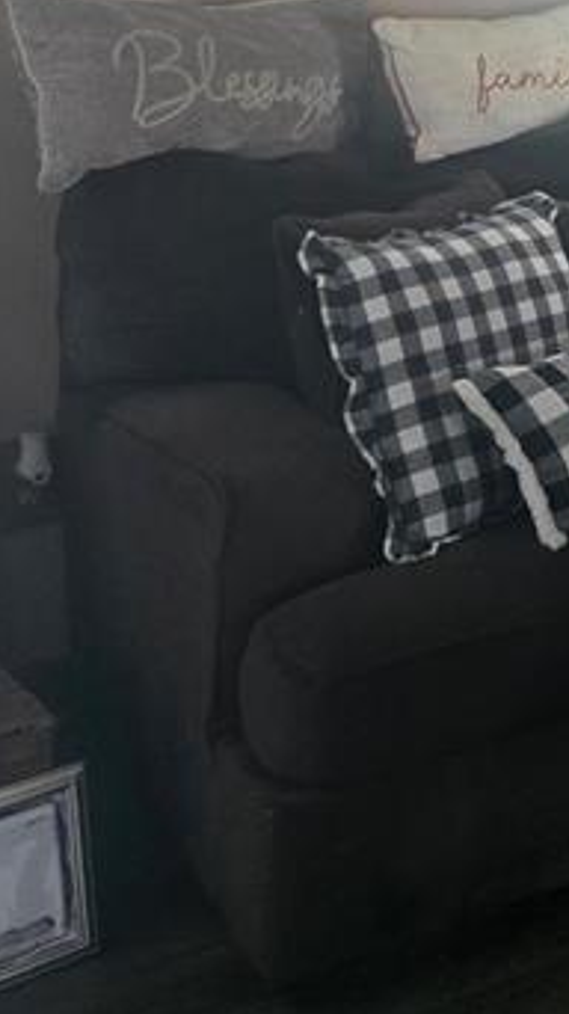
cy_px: -65
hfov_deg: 12.3
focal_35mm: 75
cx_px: 1411
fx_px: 2015
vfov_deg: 26.3
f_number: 1.7
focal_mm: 6.3
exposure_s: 1/60
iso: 800
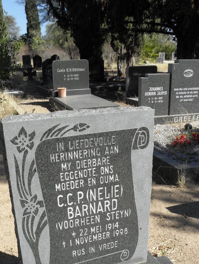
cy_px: 191
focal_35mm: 38
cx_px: 90
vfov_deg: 47.5
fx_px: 291
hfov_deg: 37.7
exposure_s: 1/200
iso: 64
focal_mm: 4.6
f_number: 5.6
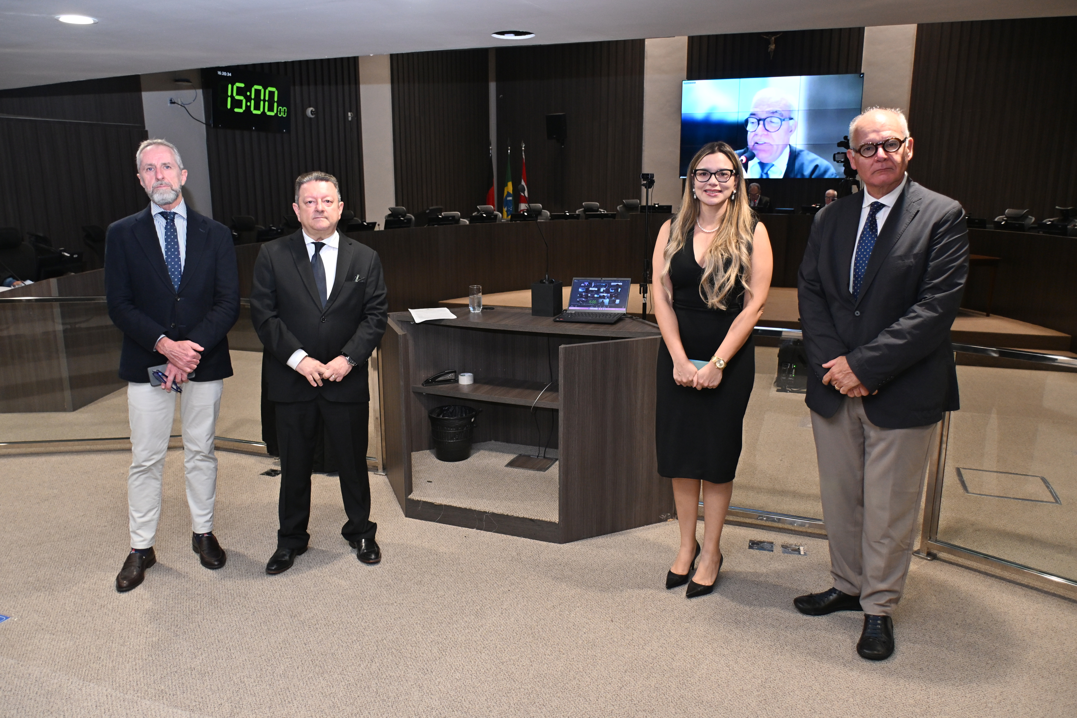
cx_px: 538
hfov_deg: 67.4
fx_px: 808
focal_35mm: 27
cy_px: 359
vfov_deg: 47.9
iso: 800
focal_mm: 18
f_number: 4
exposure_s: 1/100
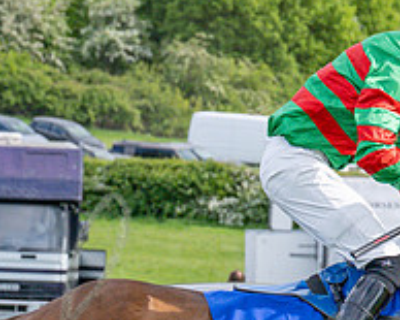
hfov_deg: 5.3
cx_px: 284
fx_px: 4283
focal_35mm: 362
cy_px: 311
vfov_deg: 4.3
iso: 400
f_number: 4.5
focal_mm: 70
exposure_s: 1/2500
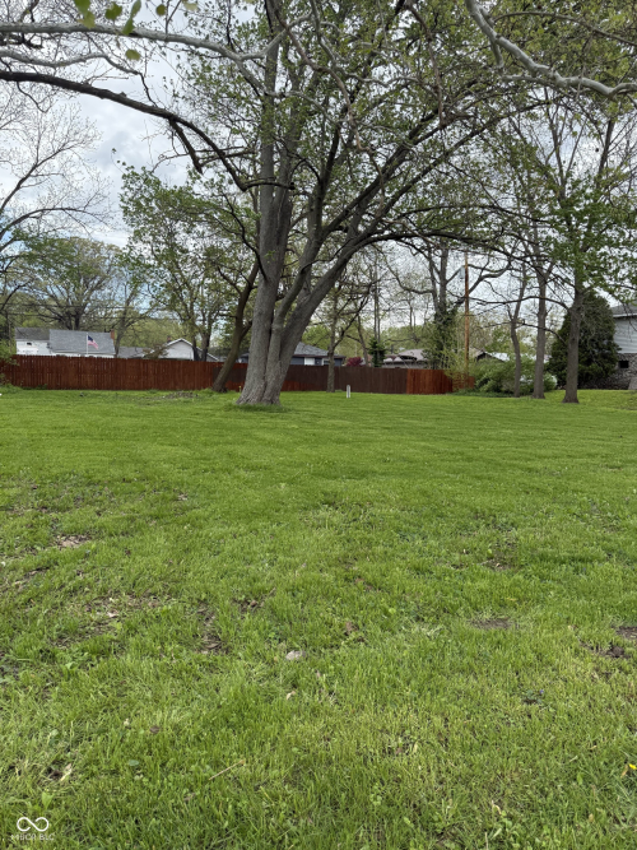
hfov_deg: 56.8
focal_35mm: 24
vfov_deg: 71.6
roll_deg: -1.2
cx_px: 318
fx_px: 589
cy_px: 425
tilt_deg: -4.1
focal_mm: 6.76
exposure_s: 1/2611
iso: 100
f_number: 1.78
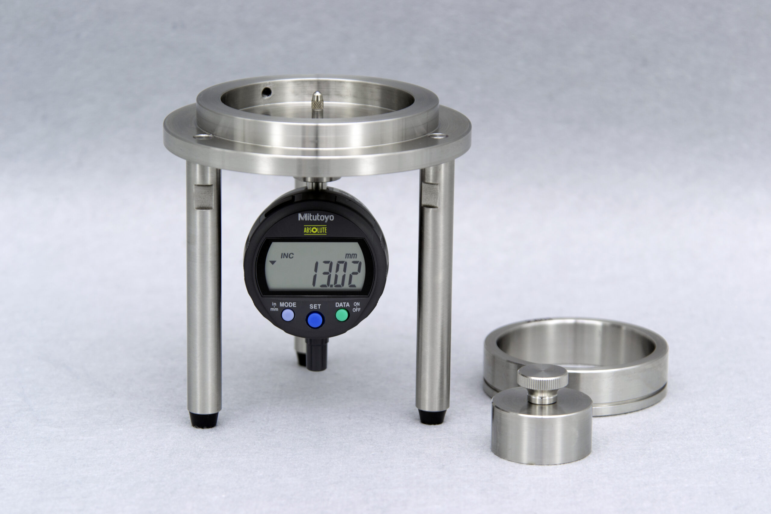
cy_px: 257
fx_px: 2731
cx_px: 386
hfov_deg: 16.1
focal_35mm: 128
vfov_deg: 10.8
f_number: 4.5
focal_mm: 85
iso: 100
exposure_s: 1/80
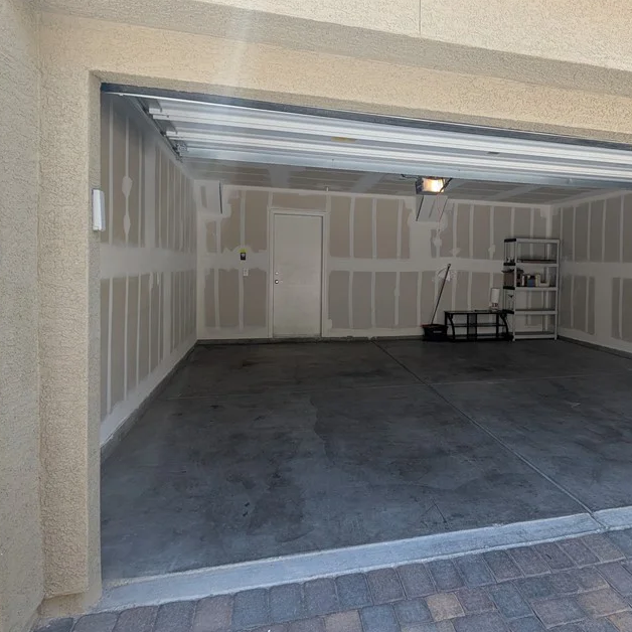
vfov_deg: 66.9
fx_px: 475
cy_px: 272
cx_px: 410
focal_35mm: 23
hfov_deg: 65.8
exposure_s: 1/166
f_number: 2.2
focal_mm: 2.35
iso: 41
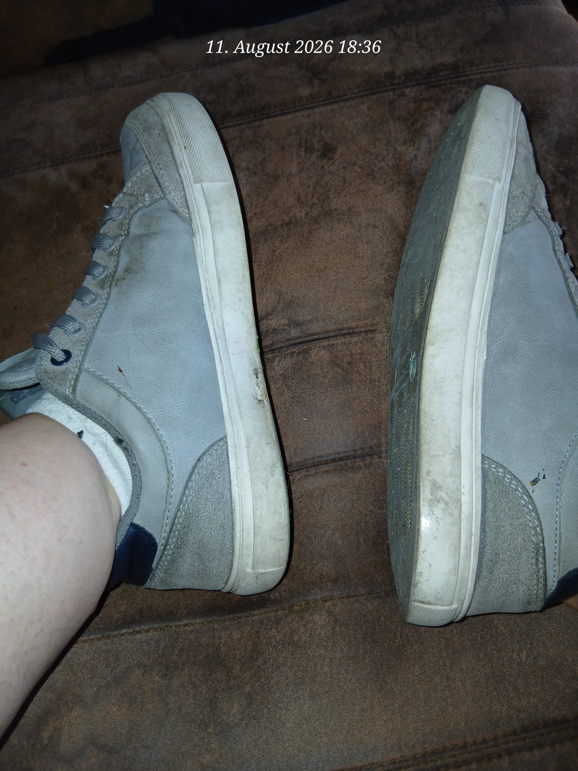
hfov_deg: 53.1
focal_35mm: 26
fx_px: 579
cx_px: 289
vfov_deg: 67.3
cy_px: 386
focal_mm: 3.98
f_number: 1.8
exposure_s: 1/50
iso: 40
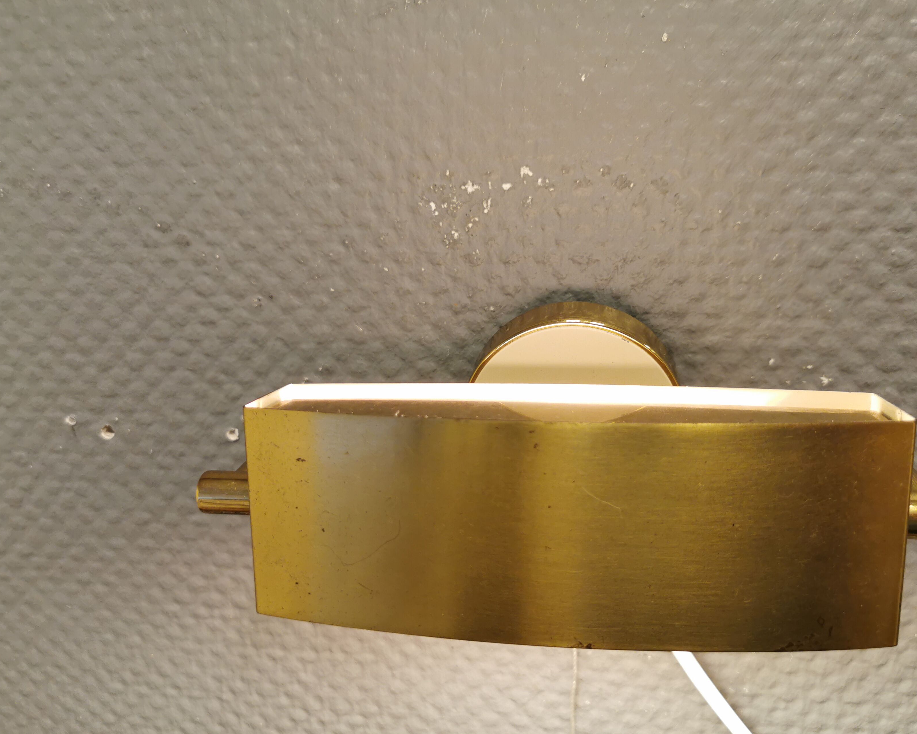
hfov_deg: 58.7
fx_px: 814
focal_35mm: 30
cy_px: 377
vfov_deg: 48.5
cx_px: 500
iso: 125
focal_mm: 5.56
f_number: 1.6
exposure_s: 1/50
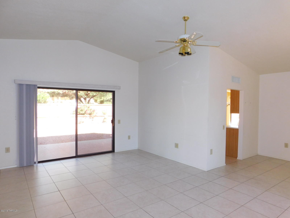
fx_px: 193
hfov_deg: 73.9
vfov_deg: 58.9
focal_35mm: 23
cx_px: 145
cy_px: 109
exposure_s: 1/30
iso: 200
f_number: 3
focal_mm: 4
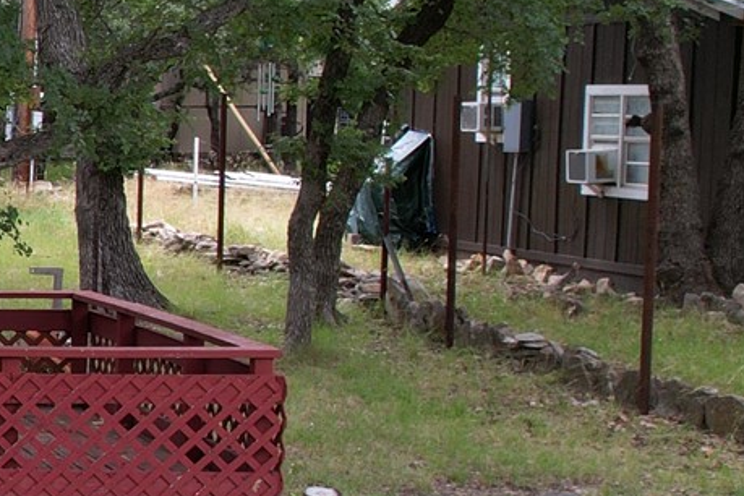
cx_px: -833
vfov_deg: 13.2
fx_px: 2149
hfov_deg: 15.1
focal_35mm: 104
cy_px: 292
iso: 100
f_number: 2.8
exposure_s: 1/320
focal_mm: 8.38
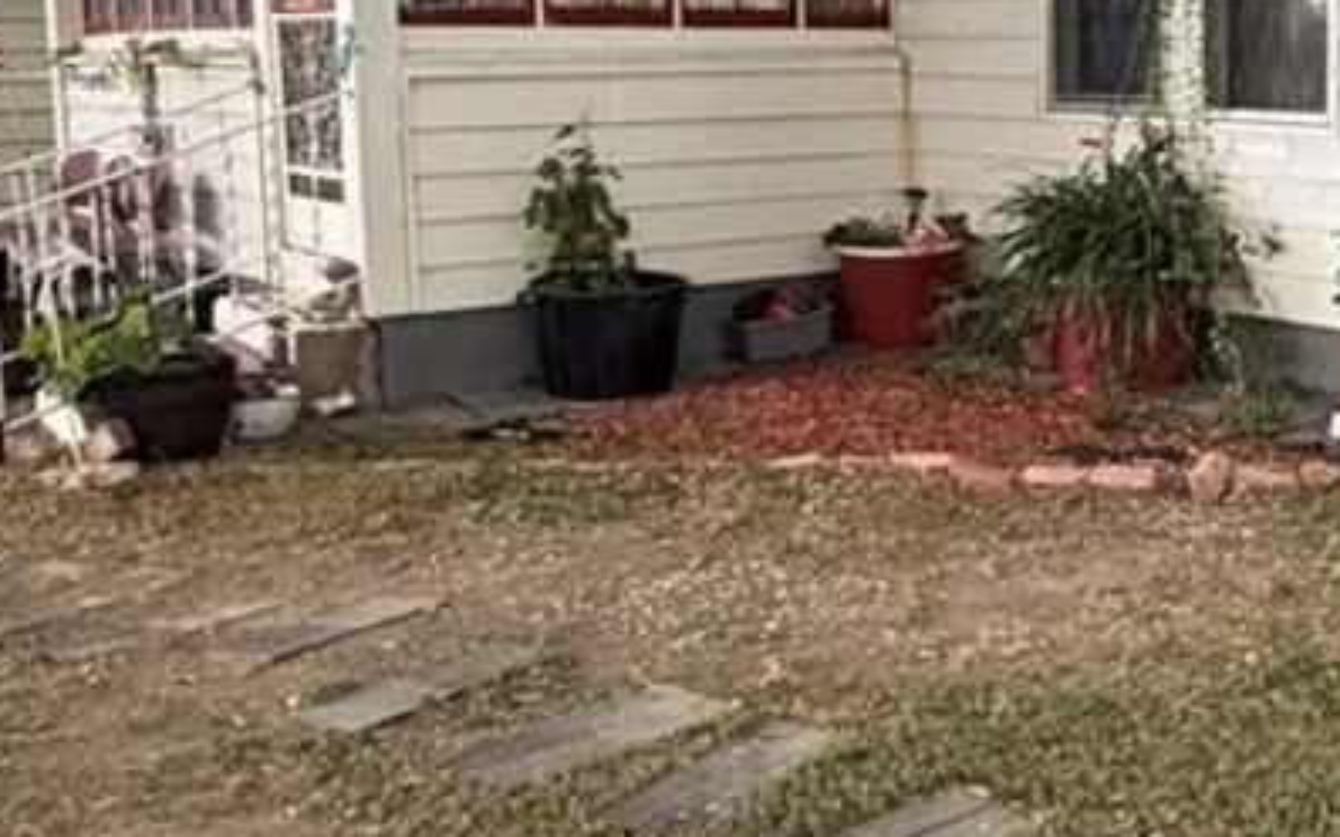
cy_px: 265
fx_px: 1862
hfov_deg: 37.4
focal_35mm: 51
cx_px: 1164
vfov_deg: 25.2
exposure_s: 1/108
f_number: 2.2
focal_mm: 2.22
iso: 320
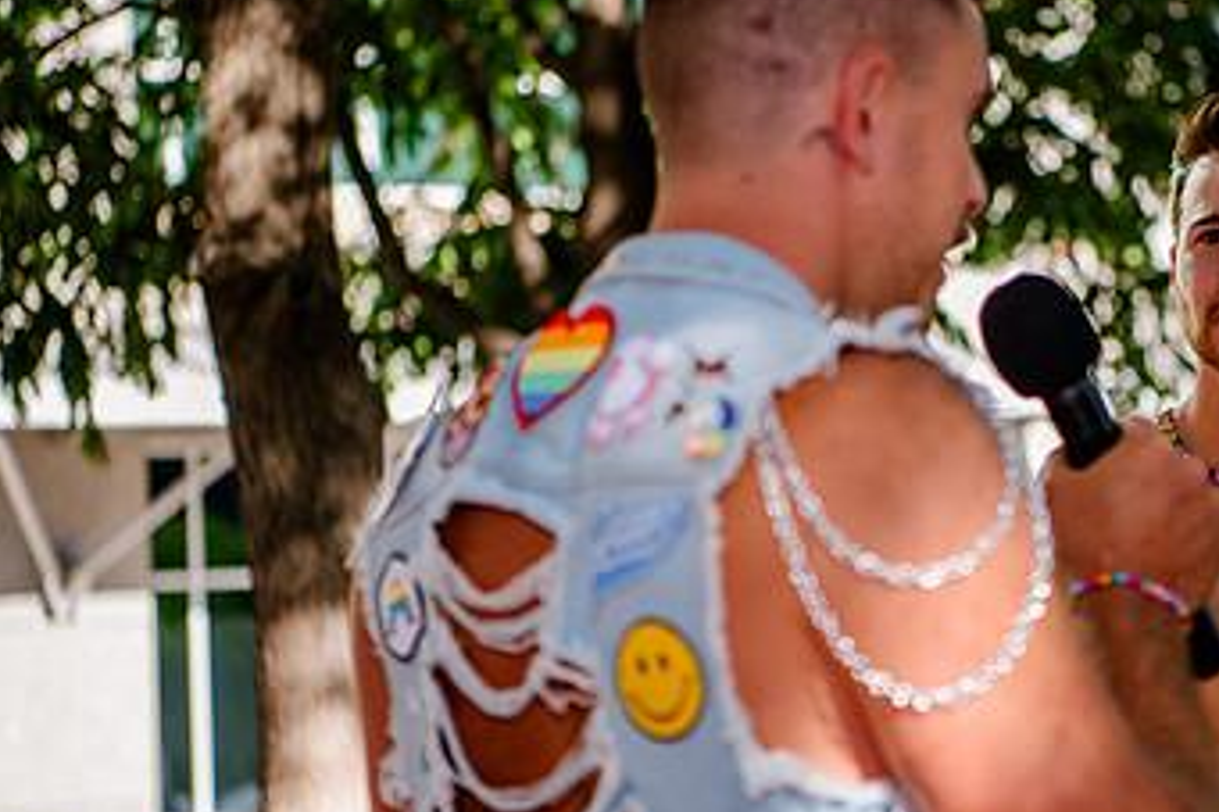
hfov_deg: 17.1
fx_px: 4027
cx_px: 890
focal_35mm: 119
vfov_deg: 11.5
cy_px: 404
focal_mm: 70
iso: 200
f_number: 3.2
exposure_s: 1/500
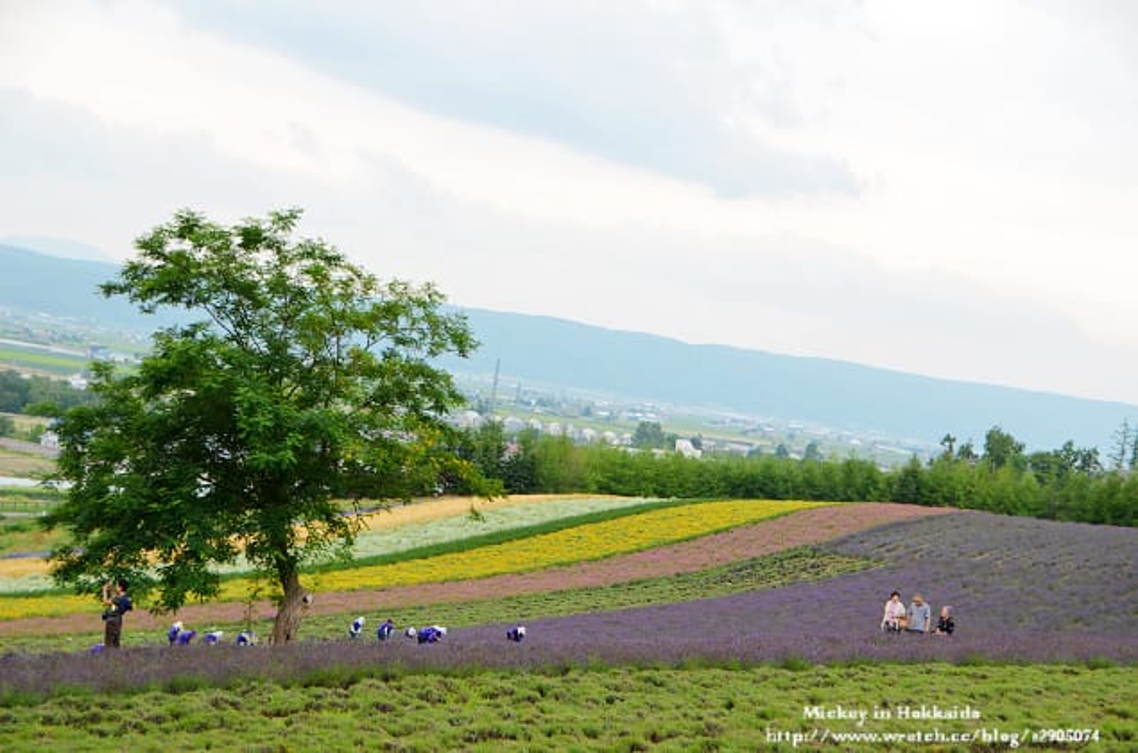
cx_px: 569
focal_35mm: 75
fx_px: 2365
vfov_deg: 18.1
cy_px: 376
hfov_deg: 27.1
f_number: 5.6
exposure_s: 1/1000
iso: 1000
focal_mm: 50
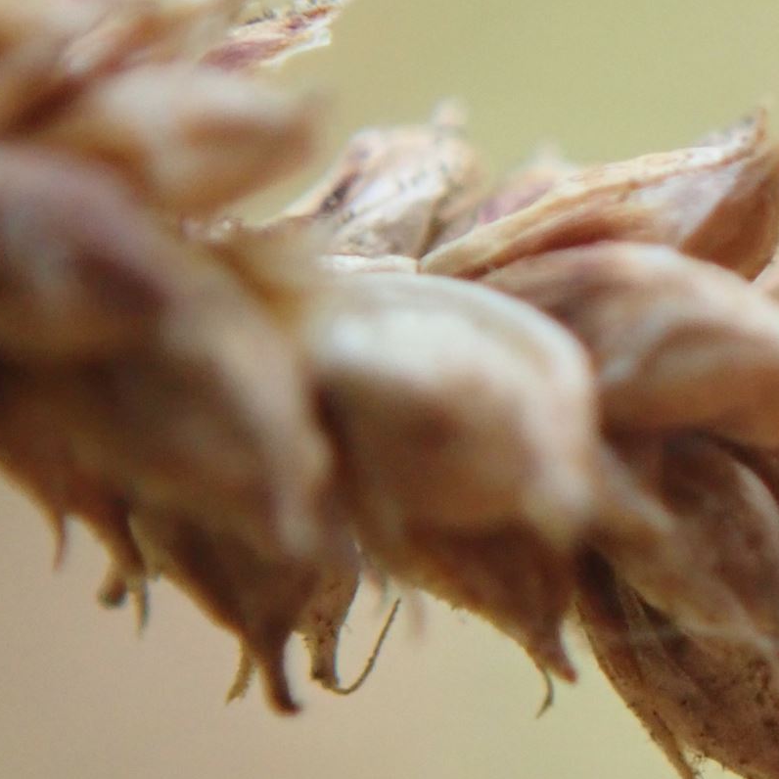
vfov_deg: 7.9
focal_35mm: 222
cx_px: 951
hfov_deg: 7.8
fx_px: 5652
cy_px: 545
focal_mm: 18
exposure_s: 1/400
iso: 800
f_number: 4.9
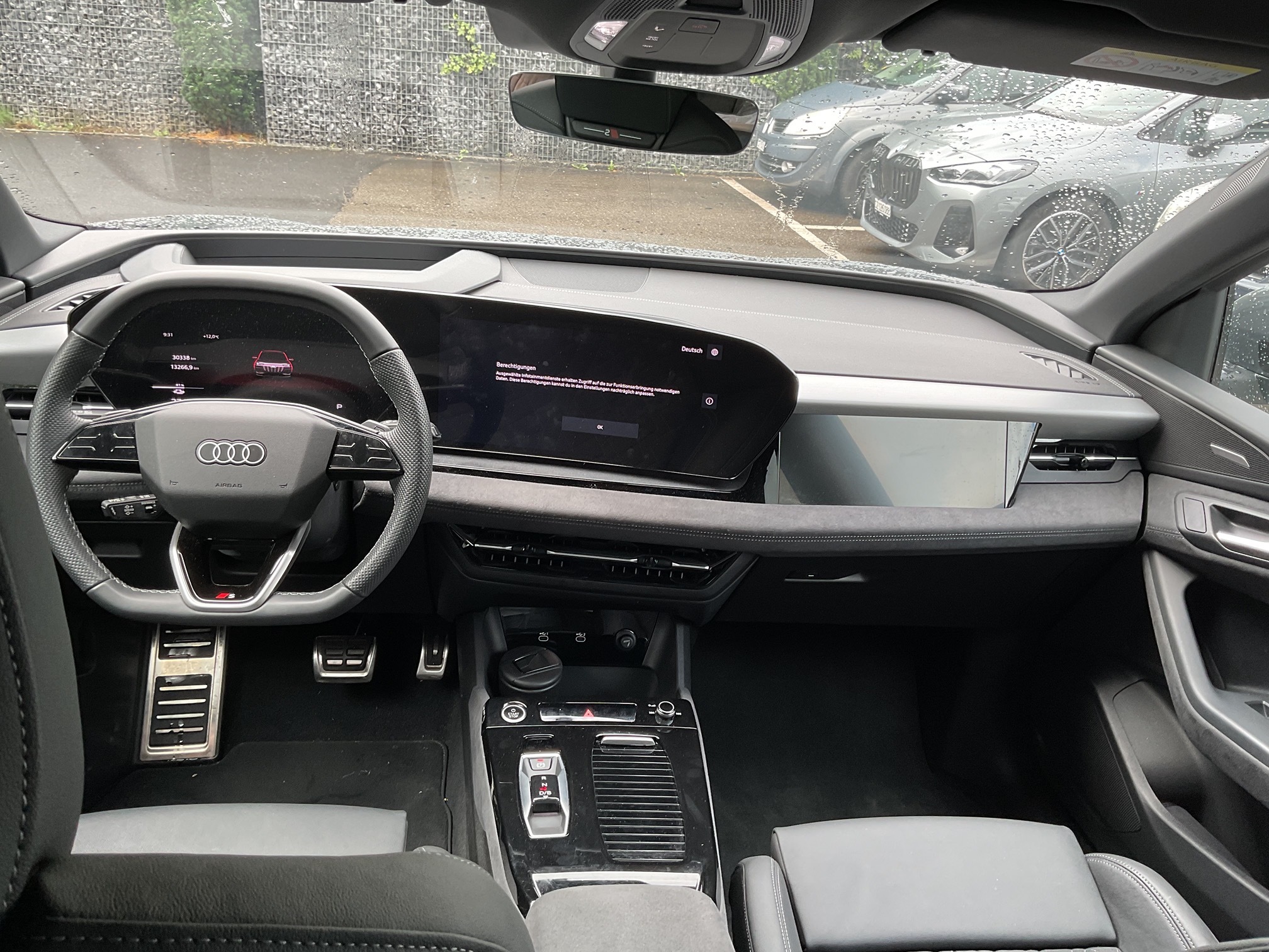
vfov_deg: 48.2
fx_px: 1063
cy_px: 476
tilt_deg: -24.4
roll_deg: -5.0
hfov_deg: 61.7
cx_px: 634
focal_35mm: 29
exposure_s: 1/100
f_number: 1.8
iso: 40
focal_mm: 3
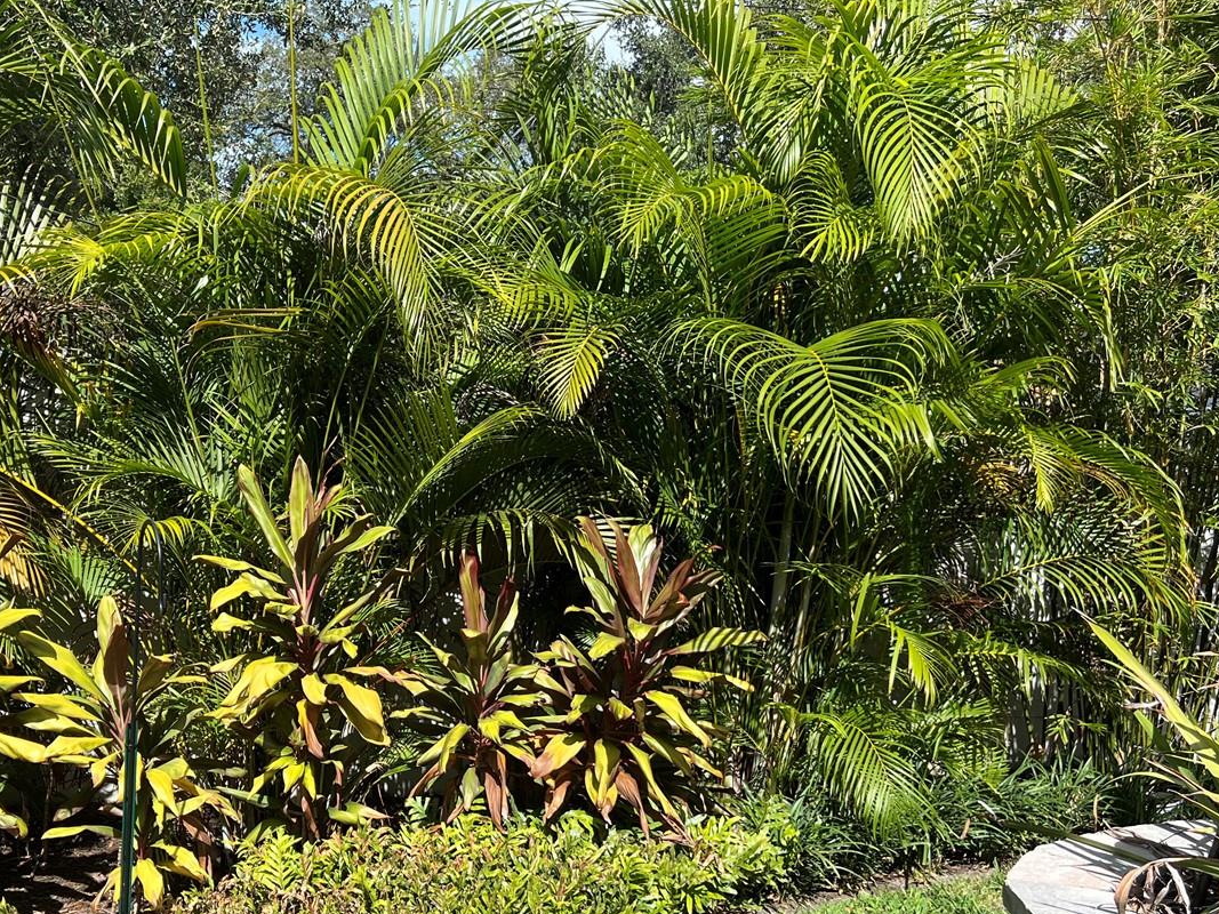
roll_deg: -2.6
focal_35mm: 39
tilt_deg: -9.9
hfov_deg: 47.3
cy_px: 627
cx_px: 438
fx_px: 1373
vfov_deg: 36.3
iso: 50
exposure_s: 1/2353
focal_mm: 5.7
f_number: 1.5
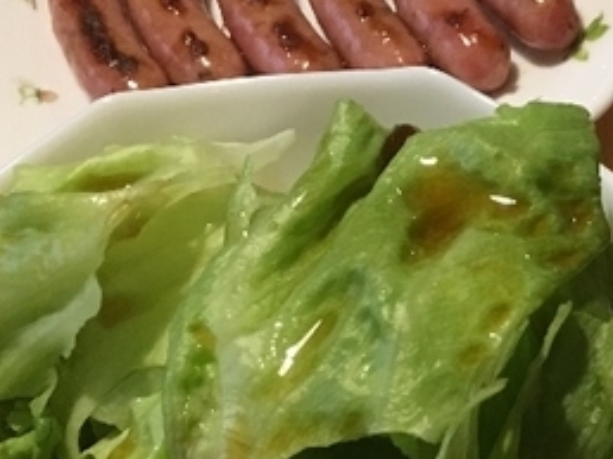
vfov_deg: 16.3
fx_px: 1592
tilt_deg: -59.4
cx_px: 772
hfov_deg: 20.2
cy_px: 319
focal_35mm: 90
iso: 100
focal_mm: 4.15
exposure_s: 1/15
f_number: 2.2
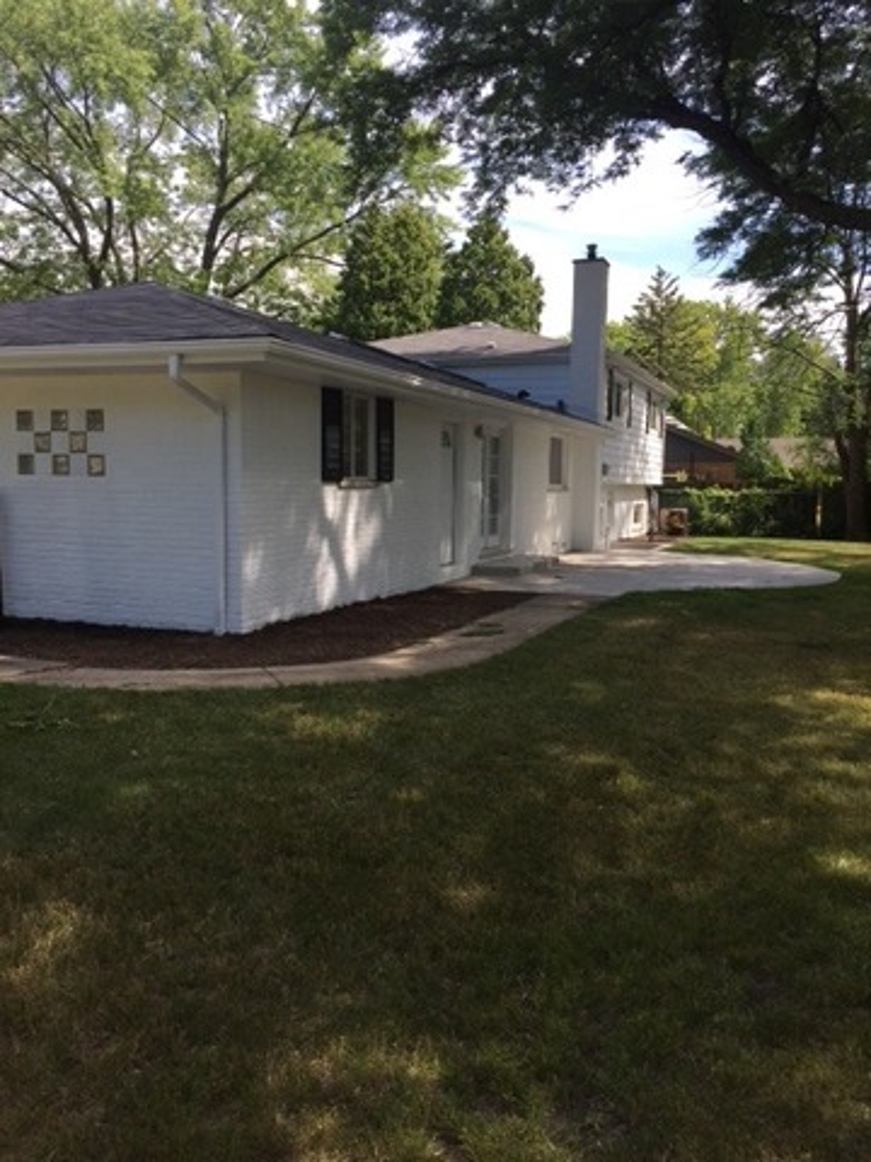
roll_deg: -1.6
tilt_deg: -5.7
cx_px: 436
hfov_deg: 48.2
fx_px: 973
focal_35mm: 29
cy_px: 581
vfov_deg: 61.7
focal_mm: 4.15
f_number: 2.2
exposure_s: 1/706
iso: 32
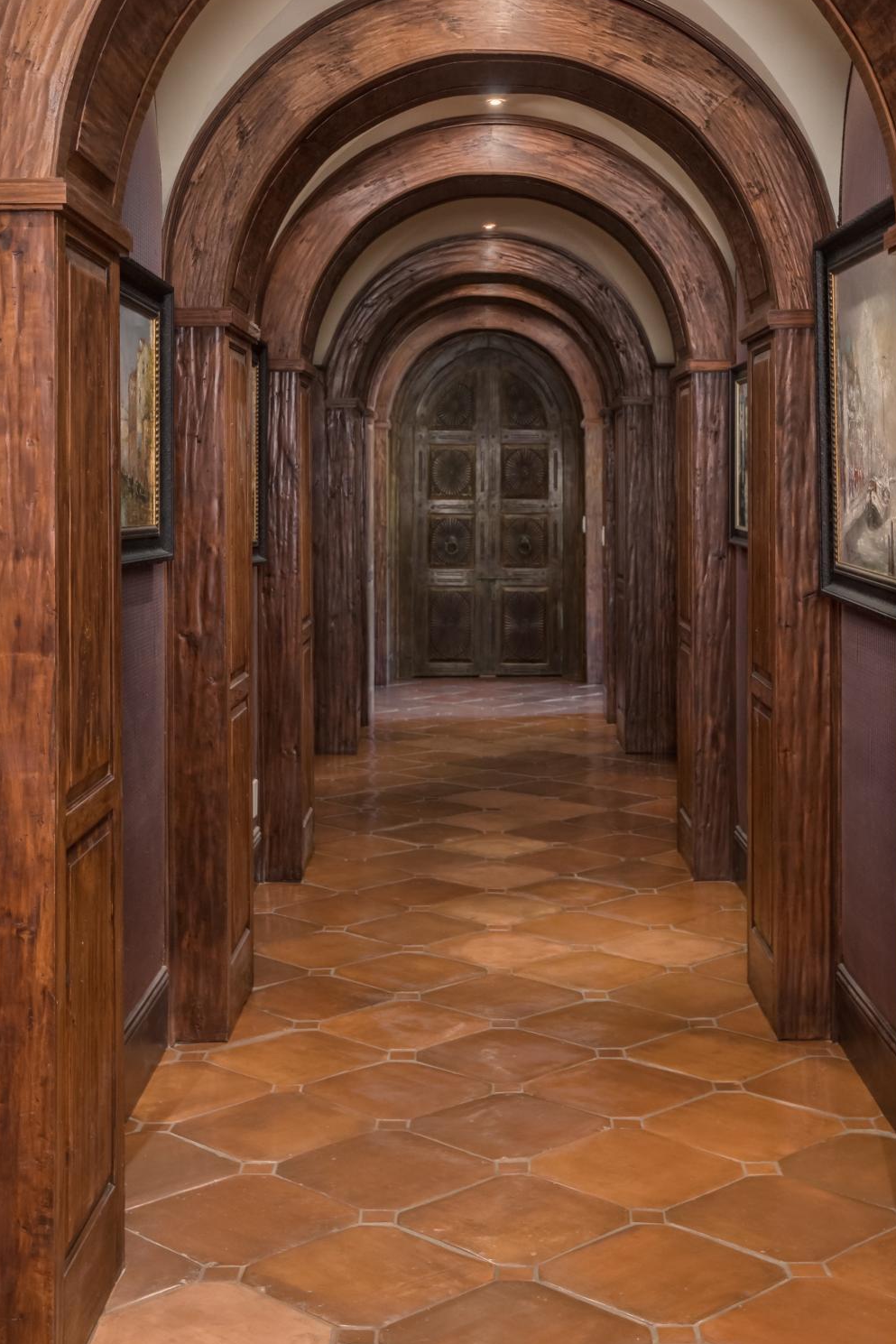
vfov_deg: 41.6
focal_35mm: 47
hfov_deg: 28.6
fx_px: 1754
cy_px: 504
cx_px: 512
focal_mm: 35
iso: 2000
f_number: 8
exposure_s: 1/15
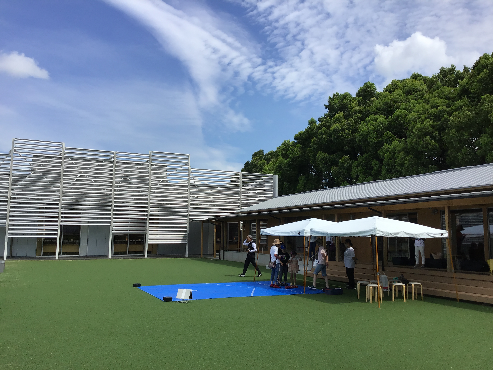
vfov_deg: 45.4
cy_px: 185
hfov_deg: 58.4
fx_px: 442
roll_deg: +0.7
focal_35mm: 31
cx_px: 246
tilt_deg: +6.8
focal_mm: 3.3
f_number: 2.4
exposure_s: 1/1631
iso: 25
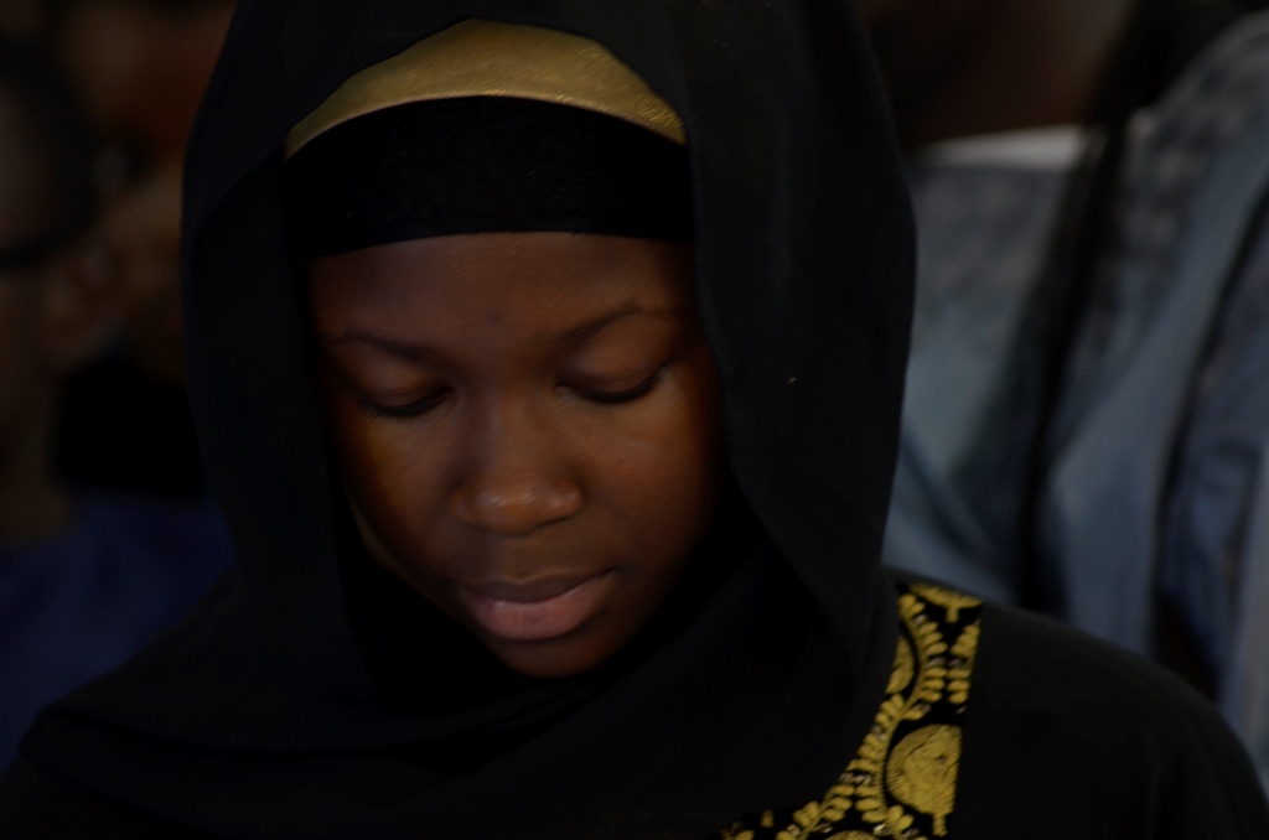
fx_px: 8969
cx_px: 634
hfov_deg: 8.1
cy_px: 420
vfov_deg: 5.4
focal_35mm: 255
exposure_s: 1/50
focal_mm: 170
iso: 640
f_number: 4.5
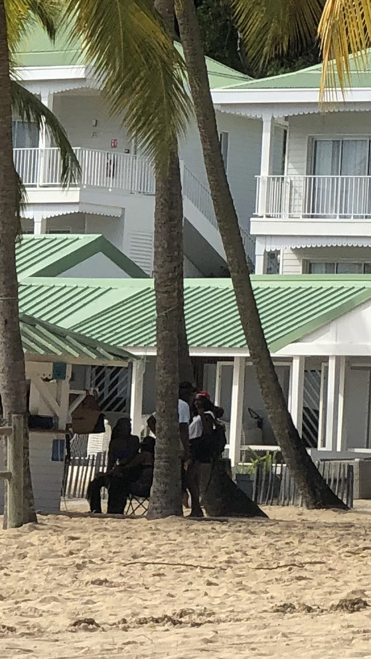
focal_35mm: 228
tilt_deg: +5.9
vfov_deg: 9.4
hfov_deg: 5.2
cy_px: 99
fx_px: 3988
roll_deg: -1.2
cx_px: 694
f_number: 2.4
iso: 16
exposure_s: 1/1116
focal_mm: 6
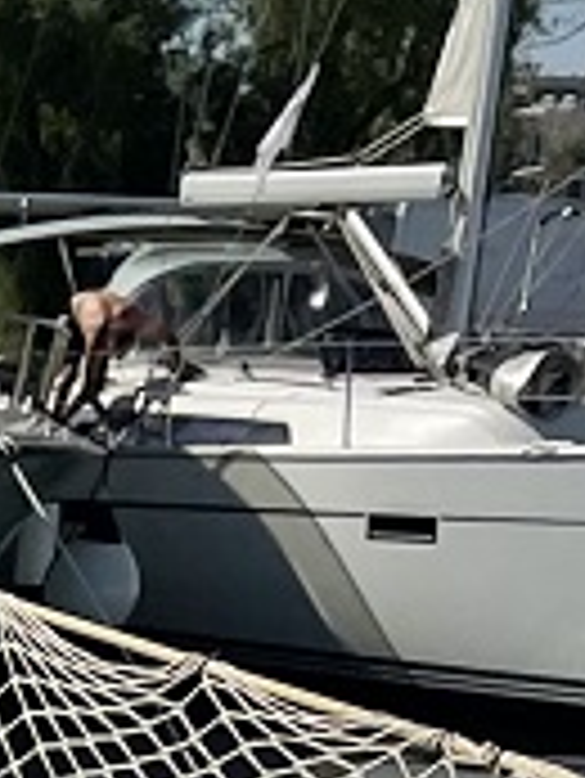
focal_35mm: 180
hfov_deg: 7.6
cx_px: -904
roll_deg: -2.0
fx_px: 4051
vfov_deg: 9.3
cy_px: 2145
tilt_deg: -23.8
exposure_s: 1/11905
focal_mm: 4.2
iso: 32
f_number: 1.6
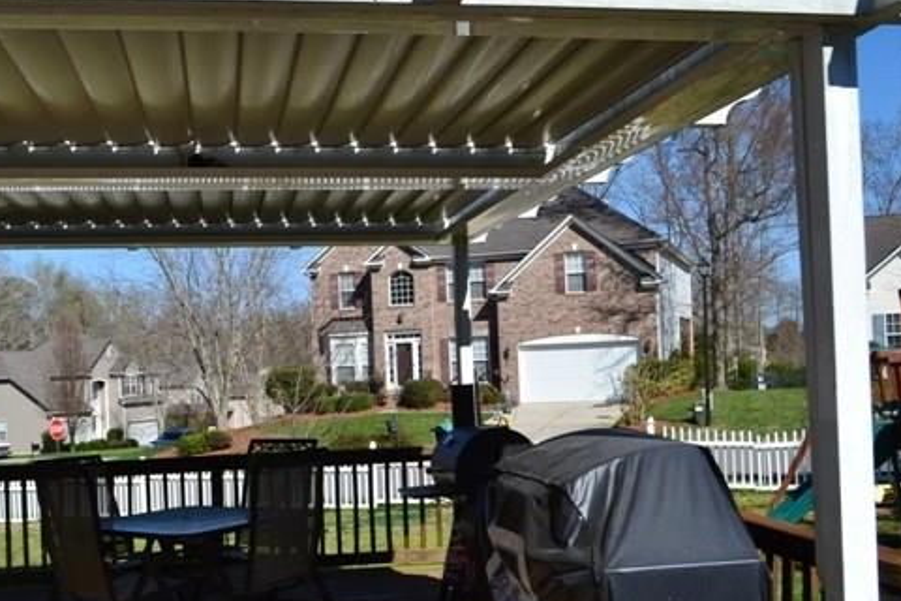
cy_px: 362
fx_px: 1101
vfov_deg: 30.4
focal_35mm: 44
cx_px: 338
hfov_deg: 44.1
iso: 360
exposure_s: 1/500
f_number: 11
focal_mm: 22
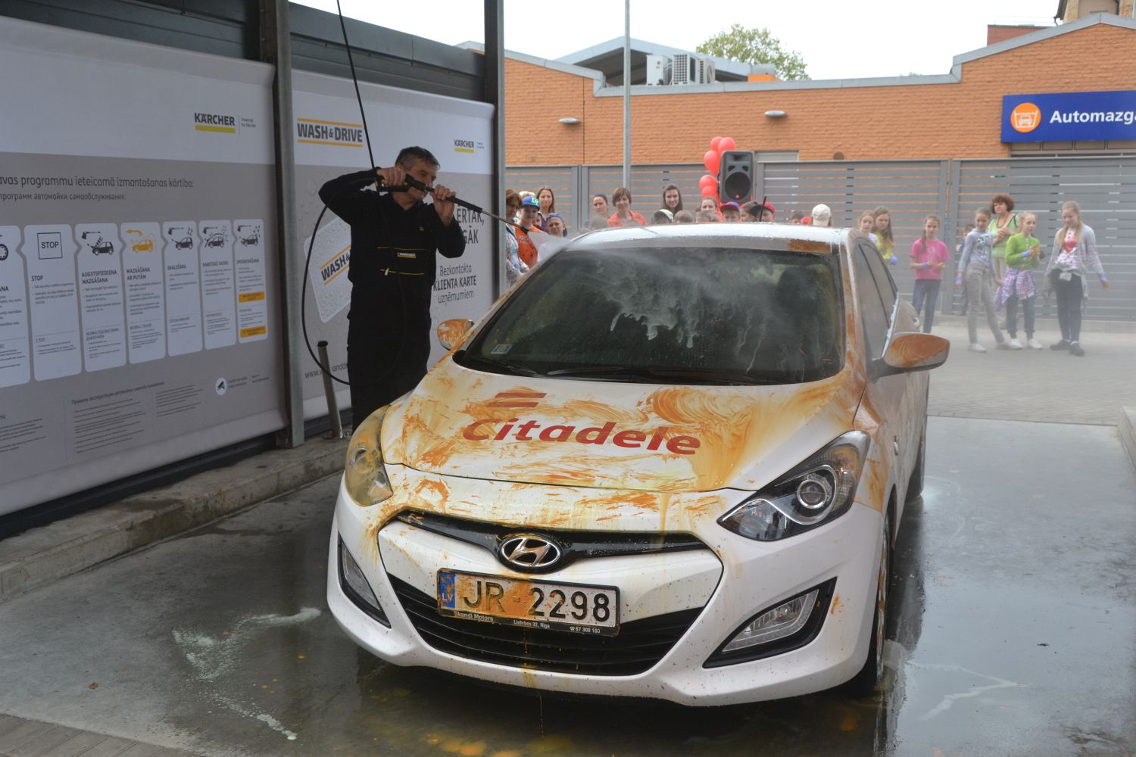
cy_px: 378
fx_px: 1136
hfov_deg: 53.1
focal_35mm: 36
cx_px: 568
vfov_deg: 36.9
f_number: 10
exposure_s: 1/250
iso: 400
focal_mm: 24
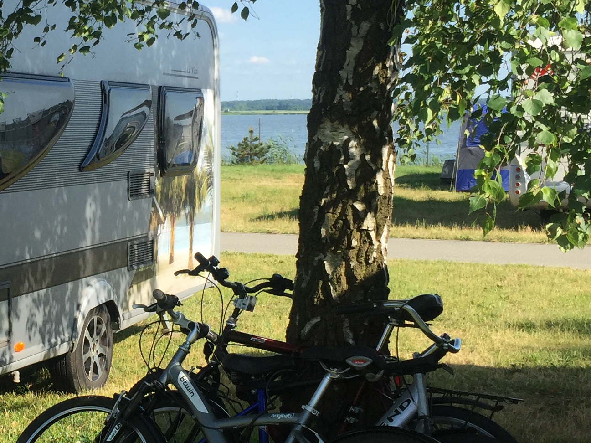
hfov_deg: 25.7
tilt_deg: -5.7
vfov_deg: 20.2
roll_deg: +0.9
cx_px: 37
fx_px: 1246
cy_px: 228
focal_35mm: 73
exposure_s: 1/1276
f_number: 2.2
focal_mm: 4.15
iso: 32
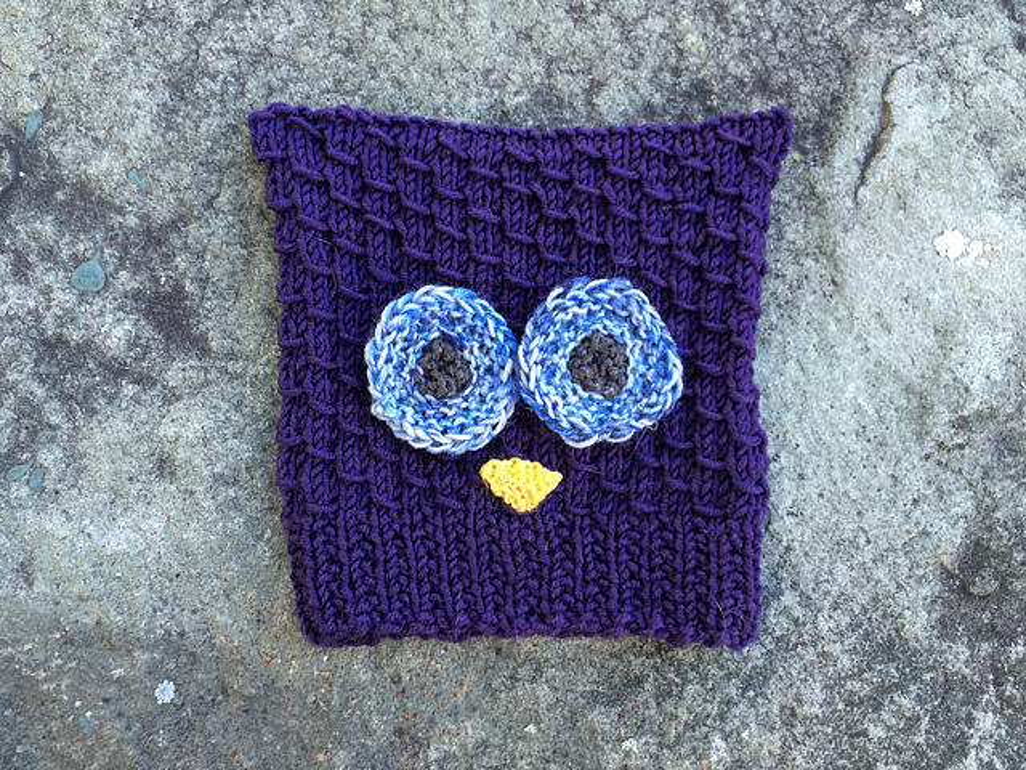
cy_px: 385
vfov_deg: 48.2
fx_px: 860
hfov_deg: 61.7
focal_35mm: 29
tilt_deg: -81.4
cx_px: 513
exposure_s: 1/60
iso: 40
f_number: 2.2
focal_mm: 4.15
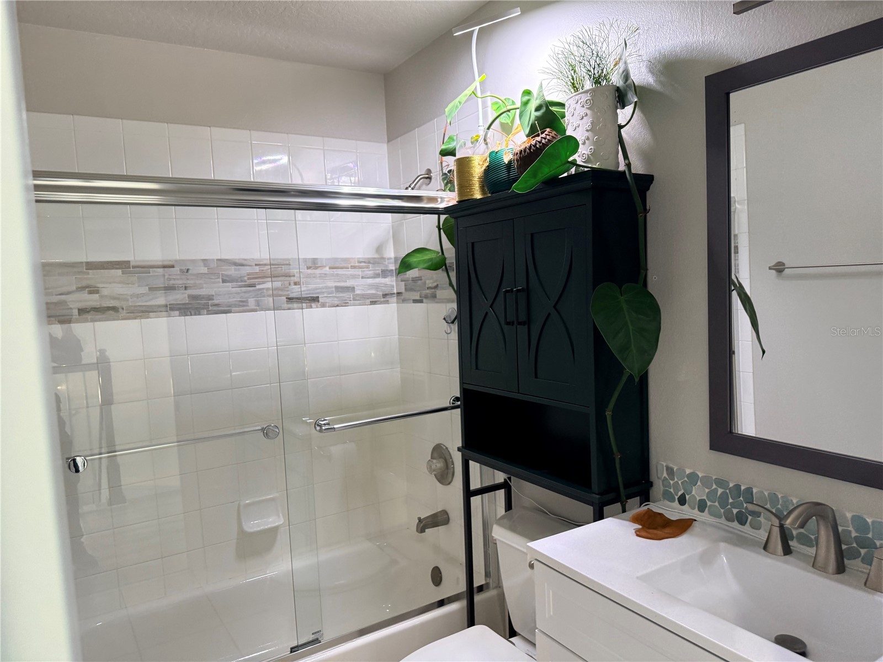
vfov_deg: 56.8
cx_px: 442
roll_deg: +1.6
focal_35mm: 24
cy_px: 331
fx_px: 612
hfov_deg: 71.6
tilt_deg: -5.2
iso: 200
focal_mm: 6.76
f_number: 1.78
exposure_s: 1/82
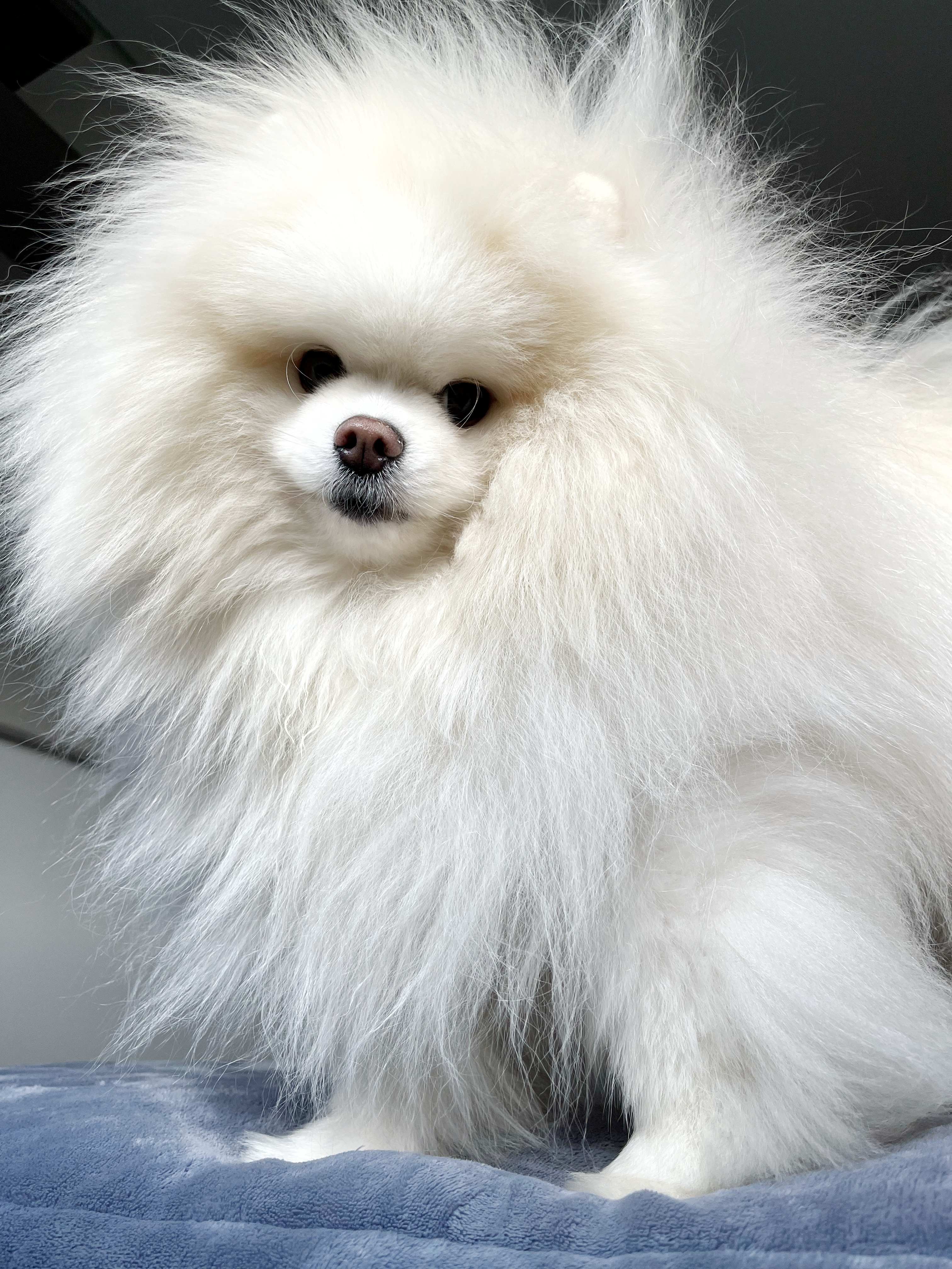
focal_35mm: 26
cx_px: 476
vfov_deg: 67.3
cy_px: 634
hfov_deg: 53.1
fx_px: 953
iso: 50
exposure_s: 1/649
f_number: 1.6
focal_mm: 5.1
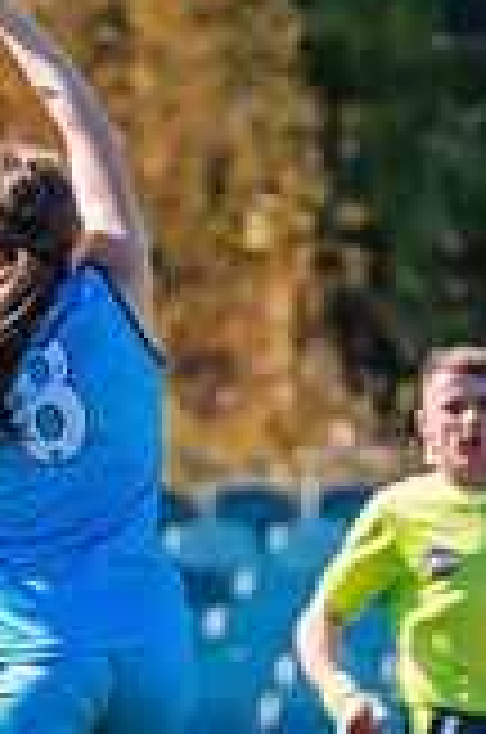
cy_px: 667
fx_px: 30381
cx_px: 220
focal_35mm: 1494
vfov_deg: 1.4
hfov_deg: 0.9
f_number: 7.1
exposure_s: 1/1250
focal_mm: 270
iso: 800
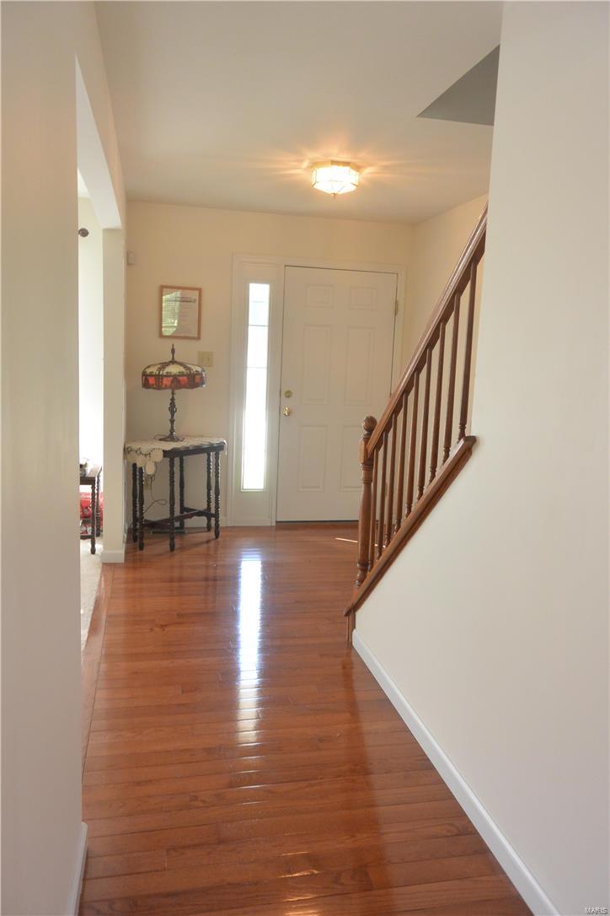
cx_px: 305
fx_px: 686
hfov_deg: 47.9
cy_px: 458
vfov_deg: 67.4
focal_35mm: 27
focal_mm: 10
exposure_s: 1/60
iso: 450
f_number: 3.5
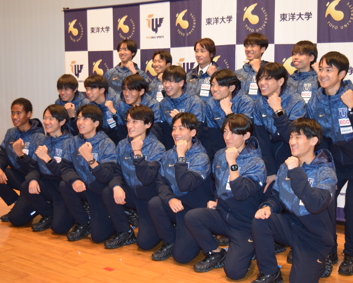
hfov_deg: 36.7
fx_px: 533
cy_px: 141
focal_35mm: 51
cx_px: 175
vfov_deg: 29.7
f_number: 4.2
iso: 1250
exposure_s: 1/60
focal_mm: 30
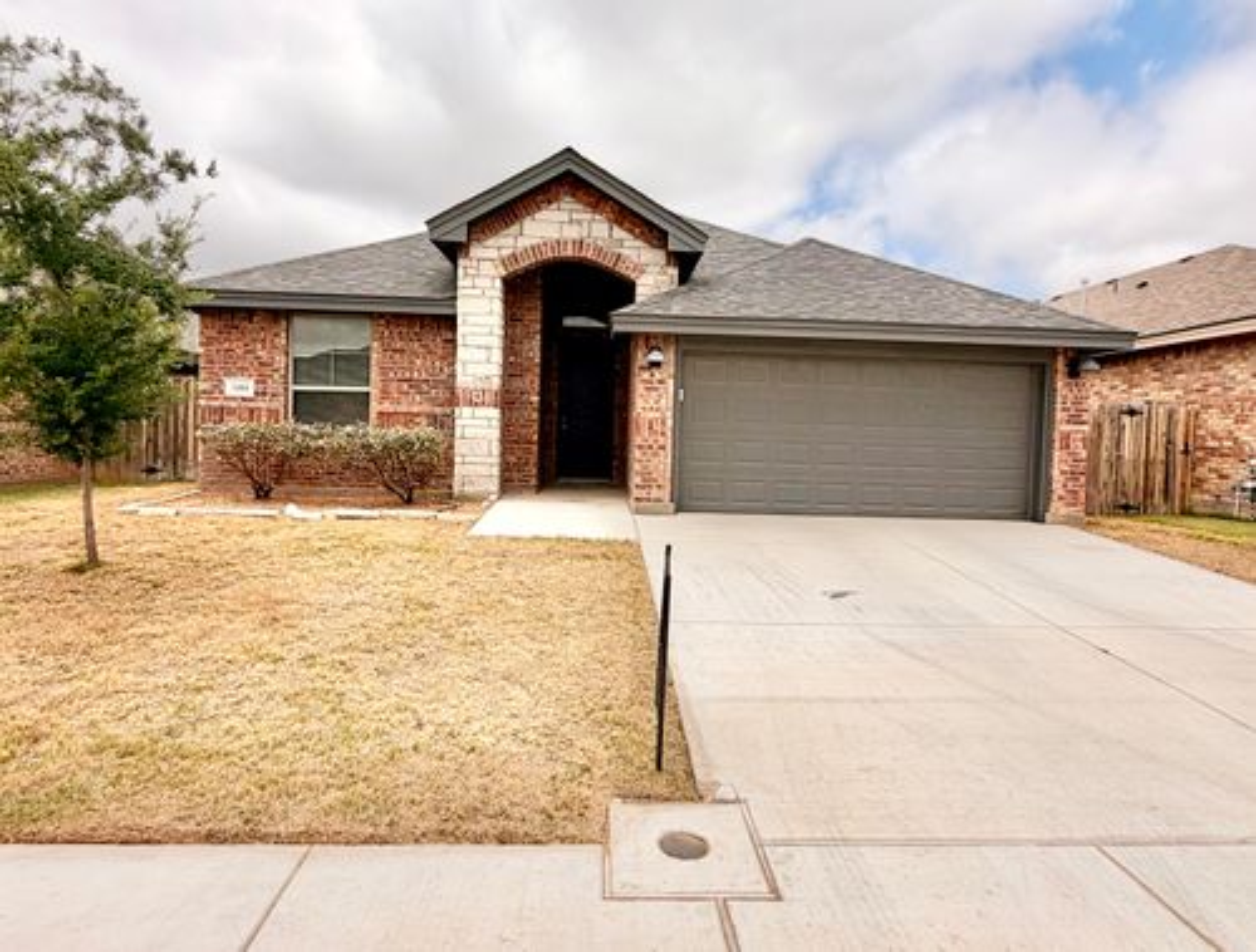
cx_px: 628
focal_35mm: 14
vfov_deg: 86.1
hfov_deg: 101.8
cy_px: 476
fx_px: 510
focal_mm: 2.22
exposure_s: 1/1745
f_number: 2.2
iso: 20
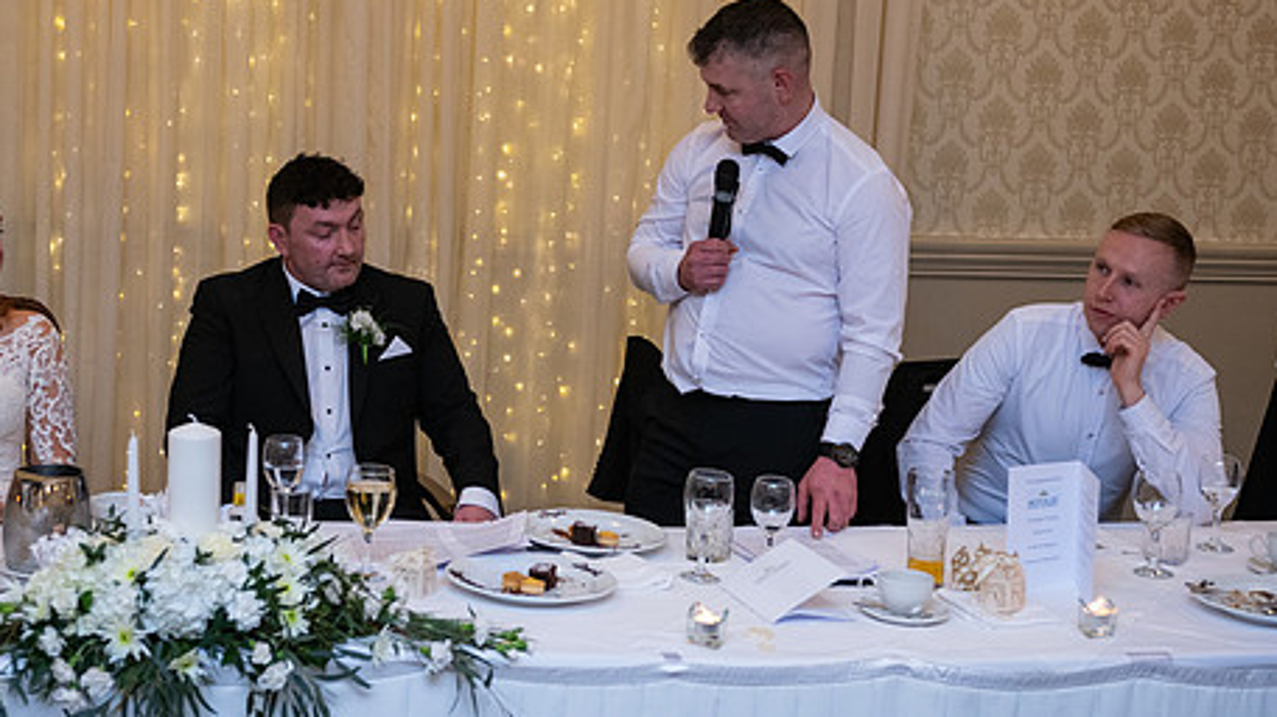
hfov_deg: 32.8
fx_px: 2166
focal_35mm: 64
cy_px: 245
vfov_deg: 18.7
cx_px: 512
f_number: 3.5
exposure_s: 1/160
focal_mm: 48
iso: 1000
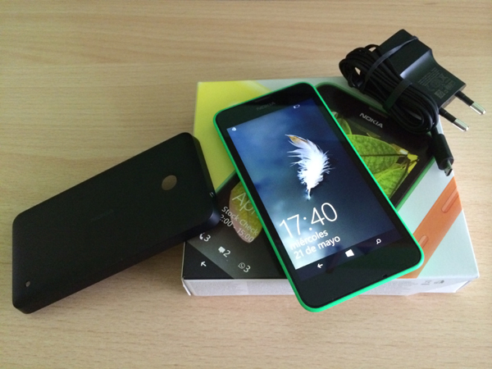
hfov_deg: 60.0
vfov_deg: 46.8
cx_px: 246
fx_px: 426
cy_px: 184
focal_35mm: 30
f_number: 2.2
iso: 500
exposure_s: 1/17
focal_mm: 4.12
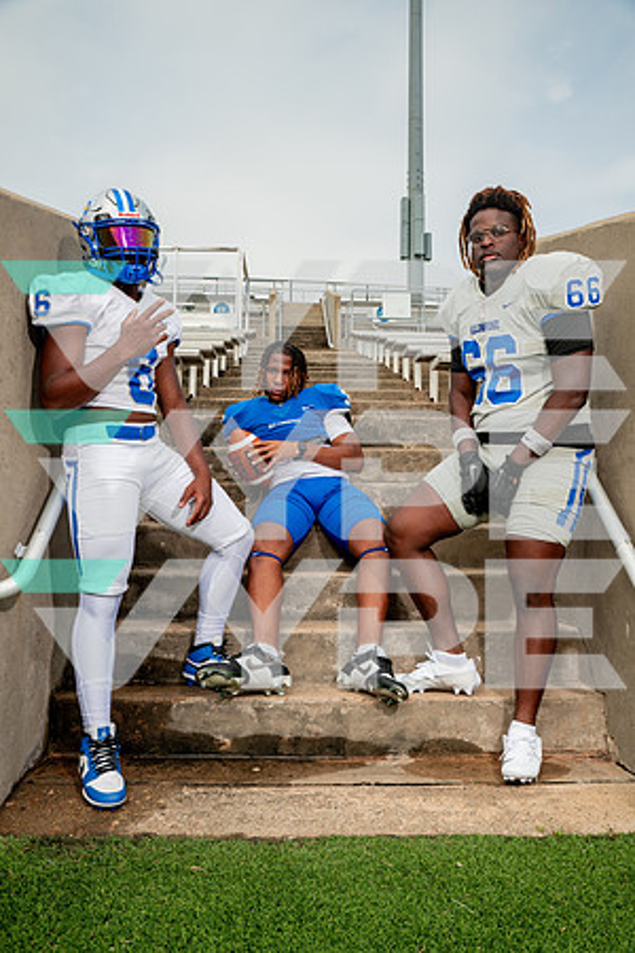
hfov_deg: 43.6
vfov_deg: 61.9
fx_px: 794
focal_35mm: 30
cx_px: 318
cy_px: 476
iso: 125
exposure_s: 1/400
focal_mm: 30
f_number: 7.1
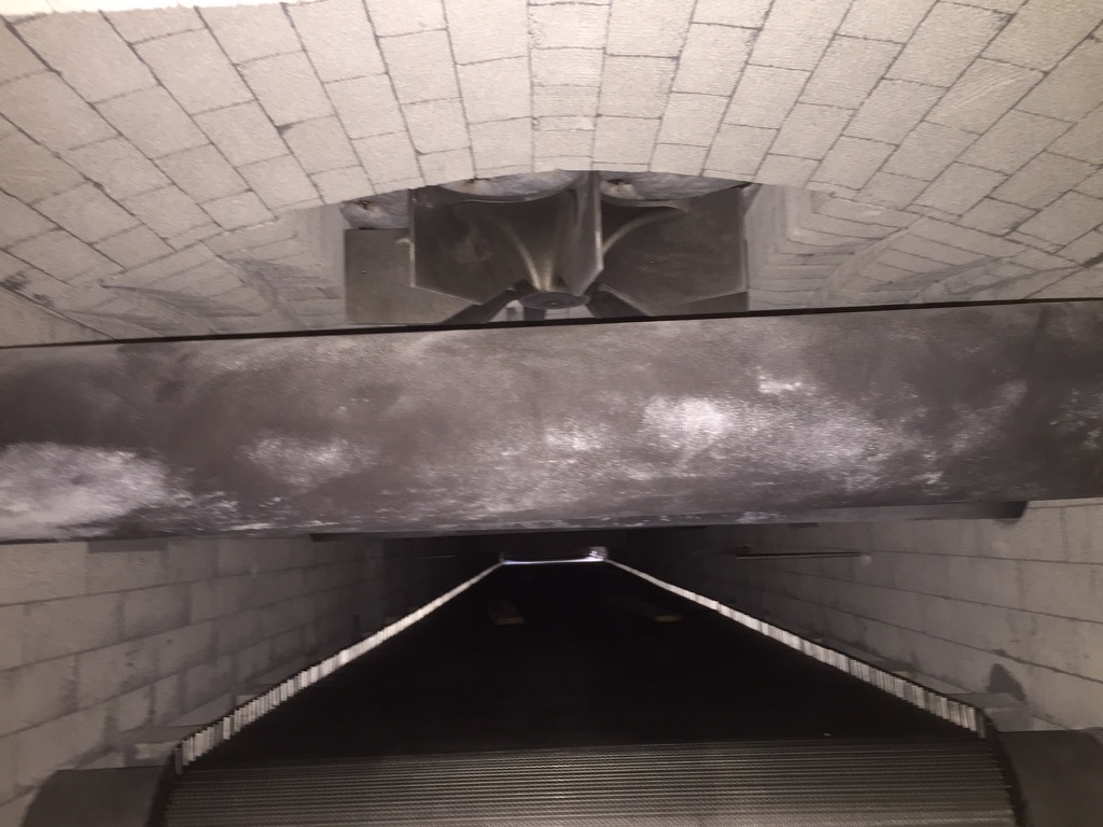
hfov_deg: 61.7
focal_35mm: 29
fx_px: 924
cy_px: 414
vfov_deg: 48.2
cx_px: 552
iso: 100
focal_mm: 4.15
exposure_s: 1/17
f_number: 2.2
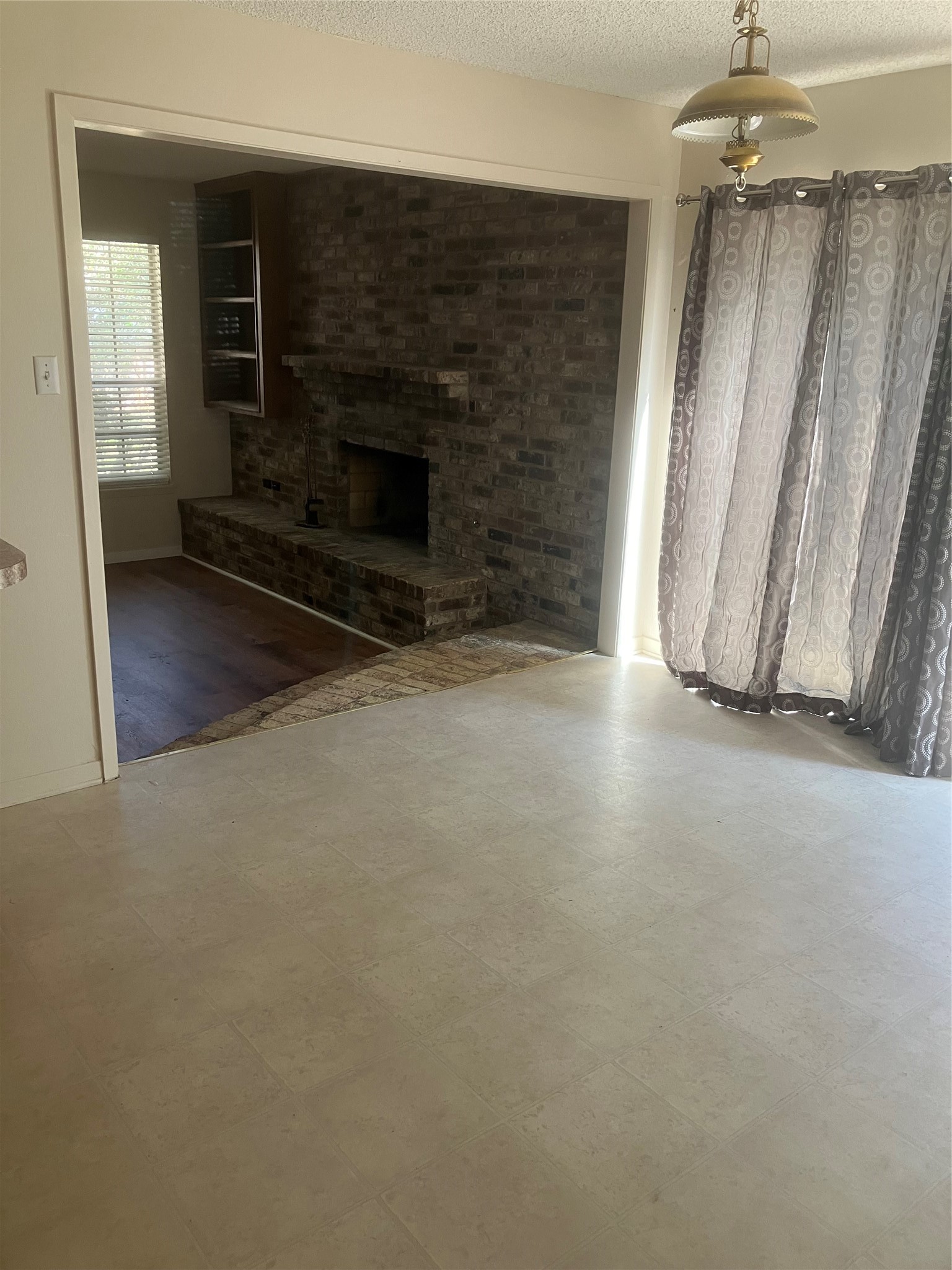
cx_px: 476
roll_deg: -1.3
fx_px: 1027
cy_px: 635
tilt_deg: -13.6
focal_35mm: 28
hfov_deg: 49.7
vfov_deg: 63.4
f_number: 1.8
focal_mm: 3.99
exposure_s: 1/79
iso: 80
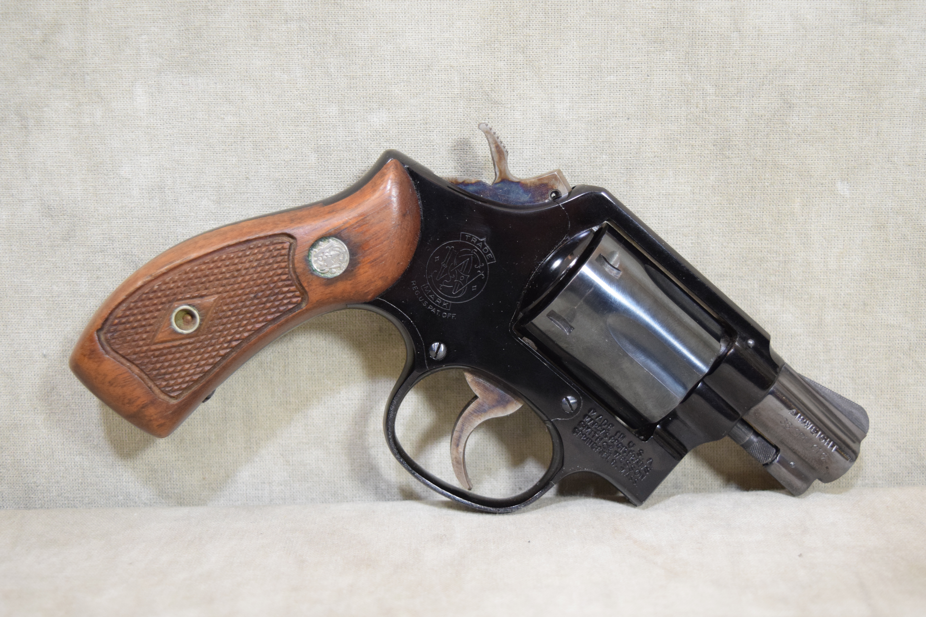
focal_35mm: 46
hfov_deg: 42.3
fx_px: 1196
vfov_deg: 28.9
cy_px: 308
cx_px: 463
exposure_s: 1/160
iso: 2000
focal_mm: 31
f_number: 4.2
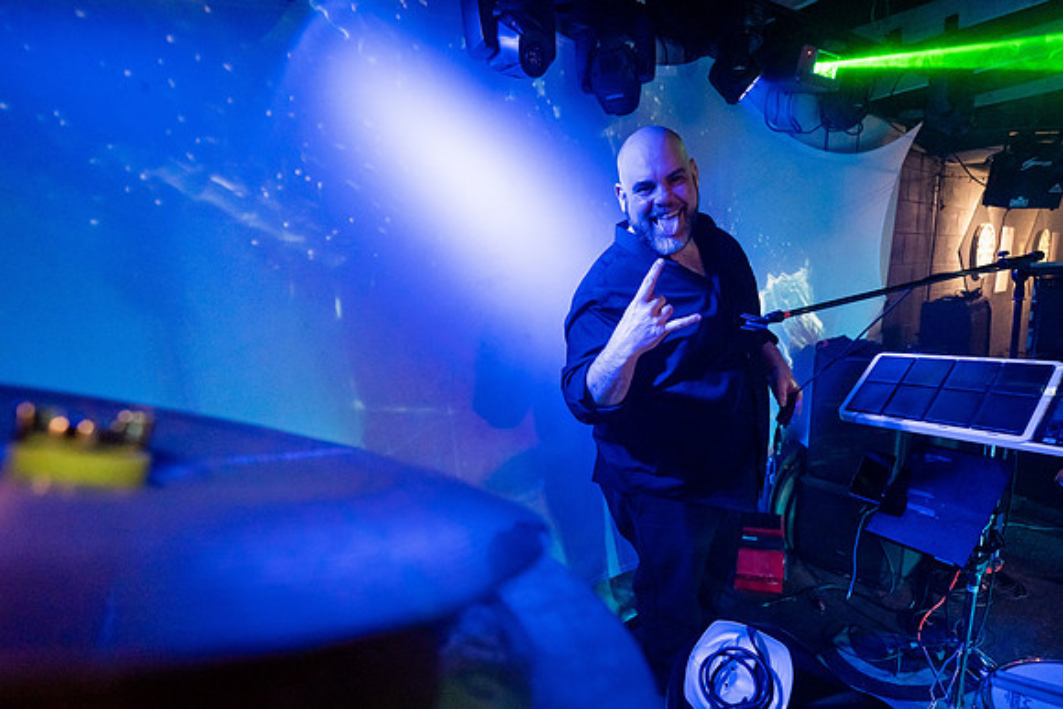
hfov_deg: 95.9
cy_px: 373
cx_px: 568
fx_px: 478
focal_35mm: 16
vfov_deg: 73.1
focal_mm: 14
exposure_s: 1/250
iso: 2500
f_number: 2.8
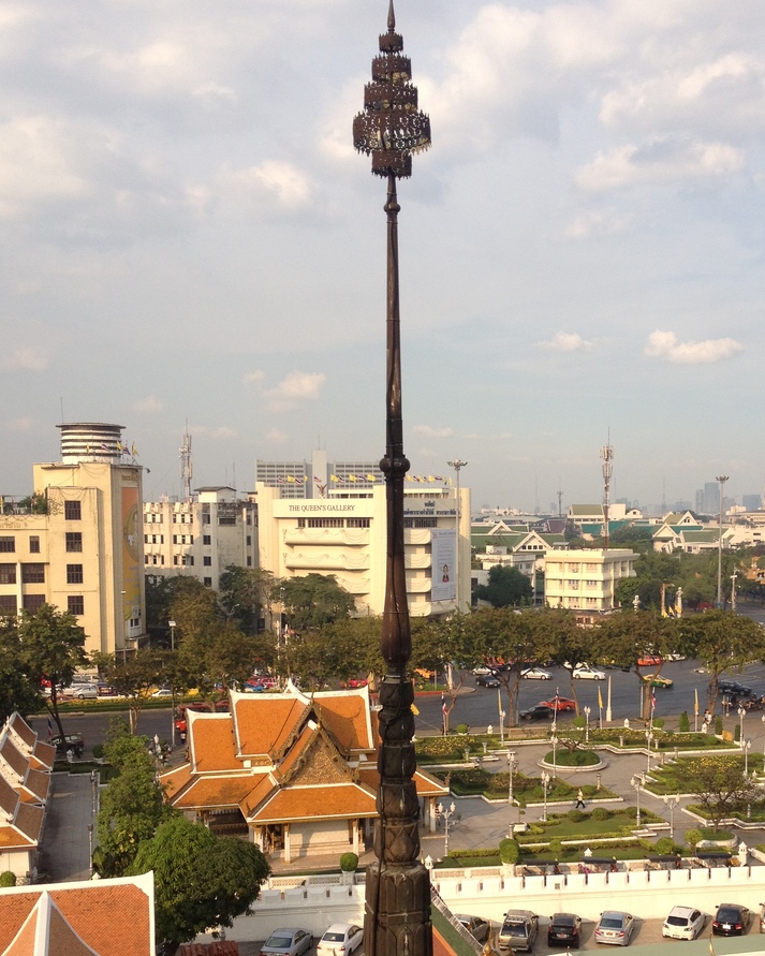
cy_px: 615
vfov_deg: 40.0
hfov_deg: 32.7
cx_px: 425
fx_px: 1302
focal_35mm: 46
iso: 64
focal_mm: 4.28
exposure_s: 1/1022
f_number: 2.4
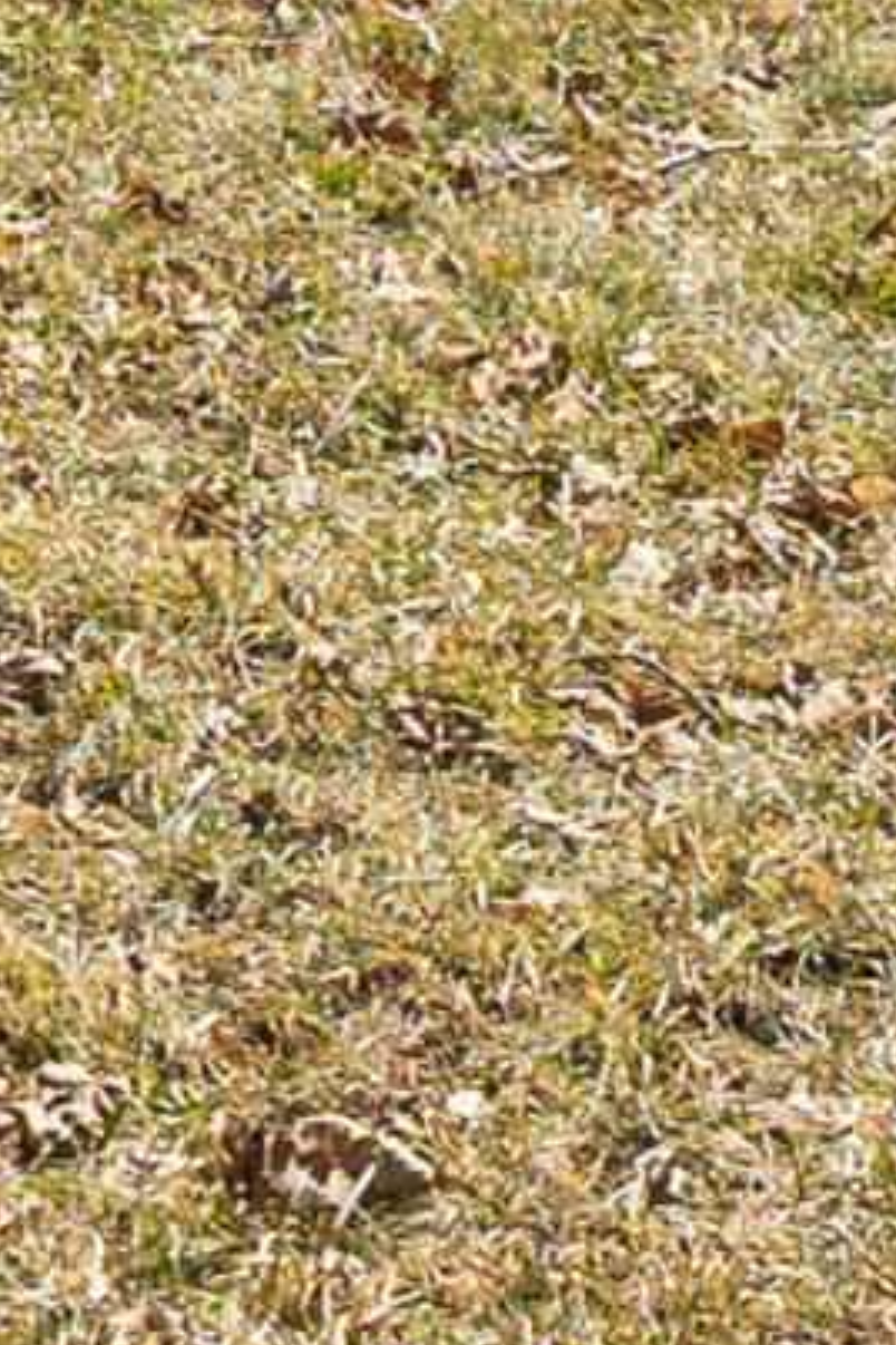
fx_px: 6682
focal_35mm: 179
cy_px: -1586
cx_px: -605
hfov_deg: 7.5
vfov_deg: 10.3
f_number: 7.1
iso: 320
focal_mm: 16
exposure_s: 1/800
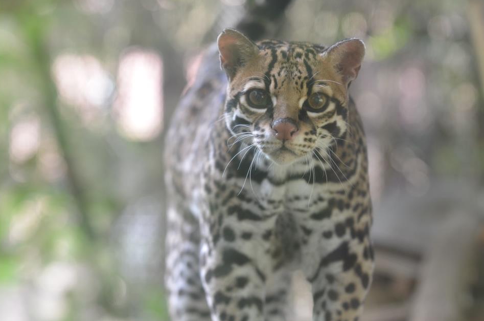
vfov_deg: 8.6
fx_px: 2133
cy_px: 171
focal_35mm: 159
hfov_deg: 12.9
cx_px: 258
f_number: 3.2
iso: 400
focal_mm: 98
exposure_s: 1/60
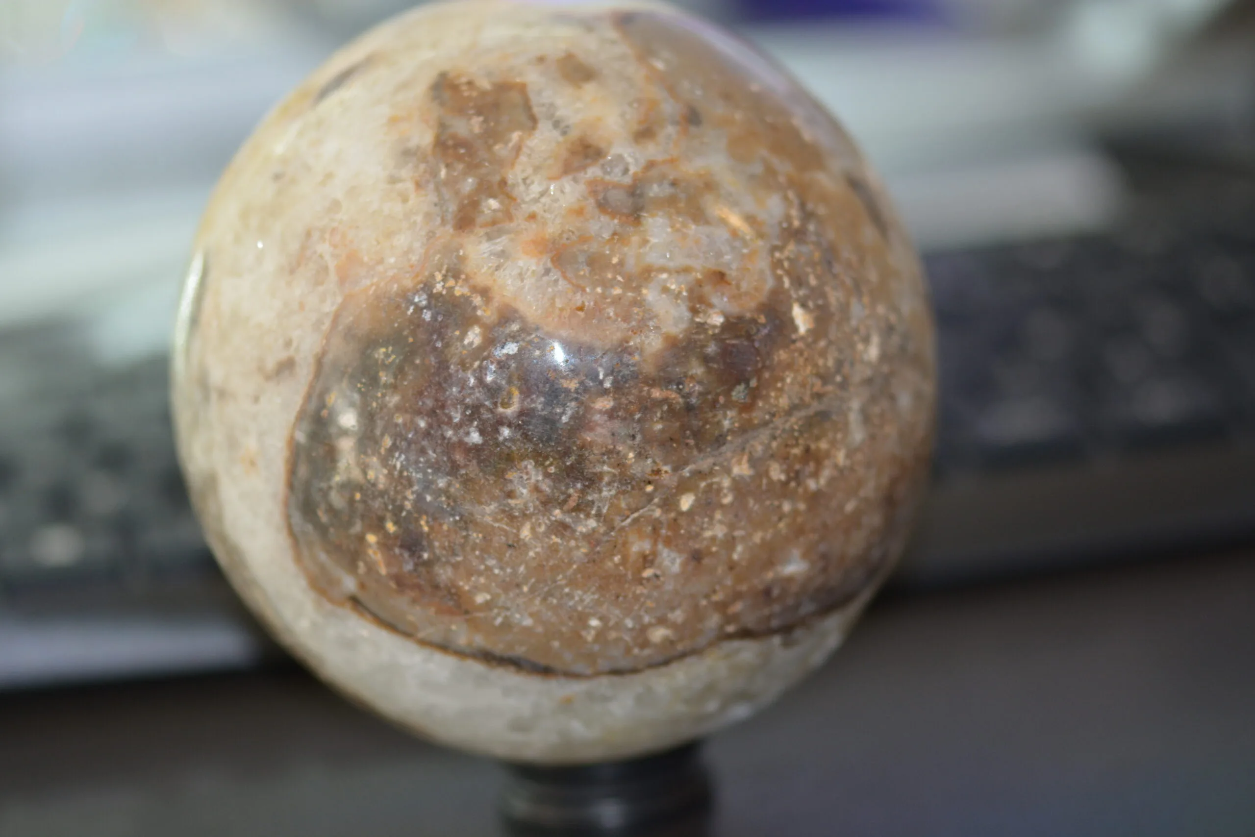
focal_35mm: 158
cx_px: 628
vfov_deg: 8.7
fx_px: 5492
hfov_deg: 13.0
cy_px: 418
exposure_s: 1/60
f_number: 3.3
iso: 400
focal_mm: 105
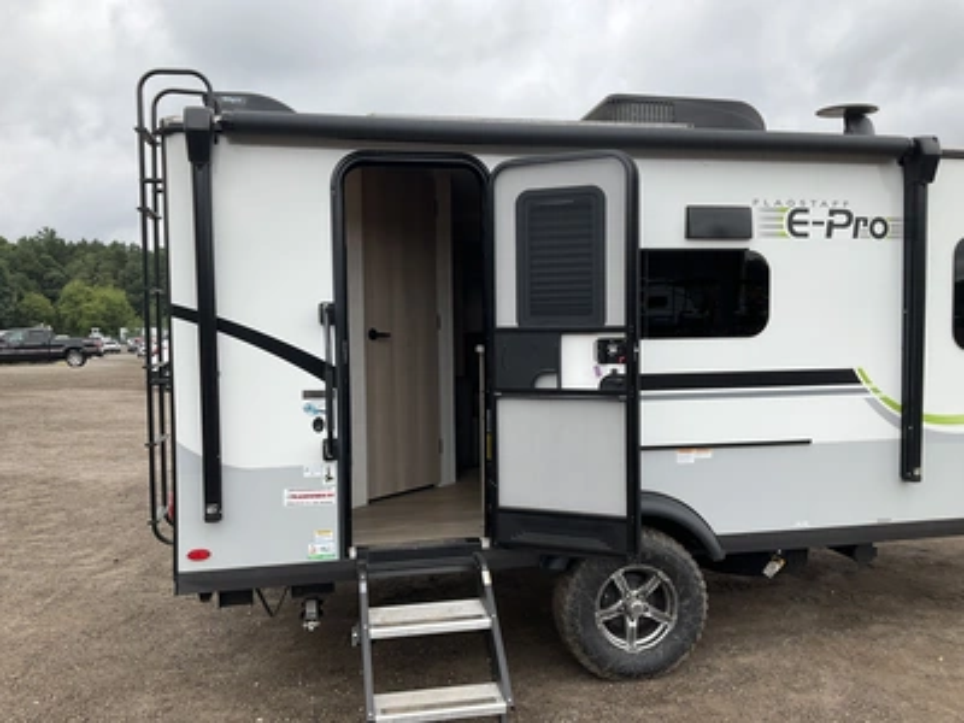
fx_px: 808
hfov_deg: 61.7
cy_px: 362
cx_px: 482
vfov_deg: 48.2
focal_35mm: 29
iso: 25
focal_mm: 3
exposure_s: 1/635
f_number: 1.8
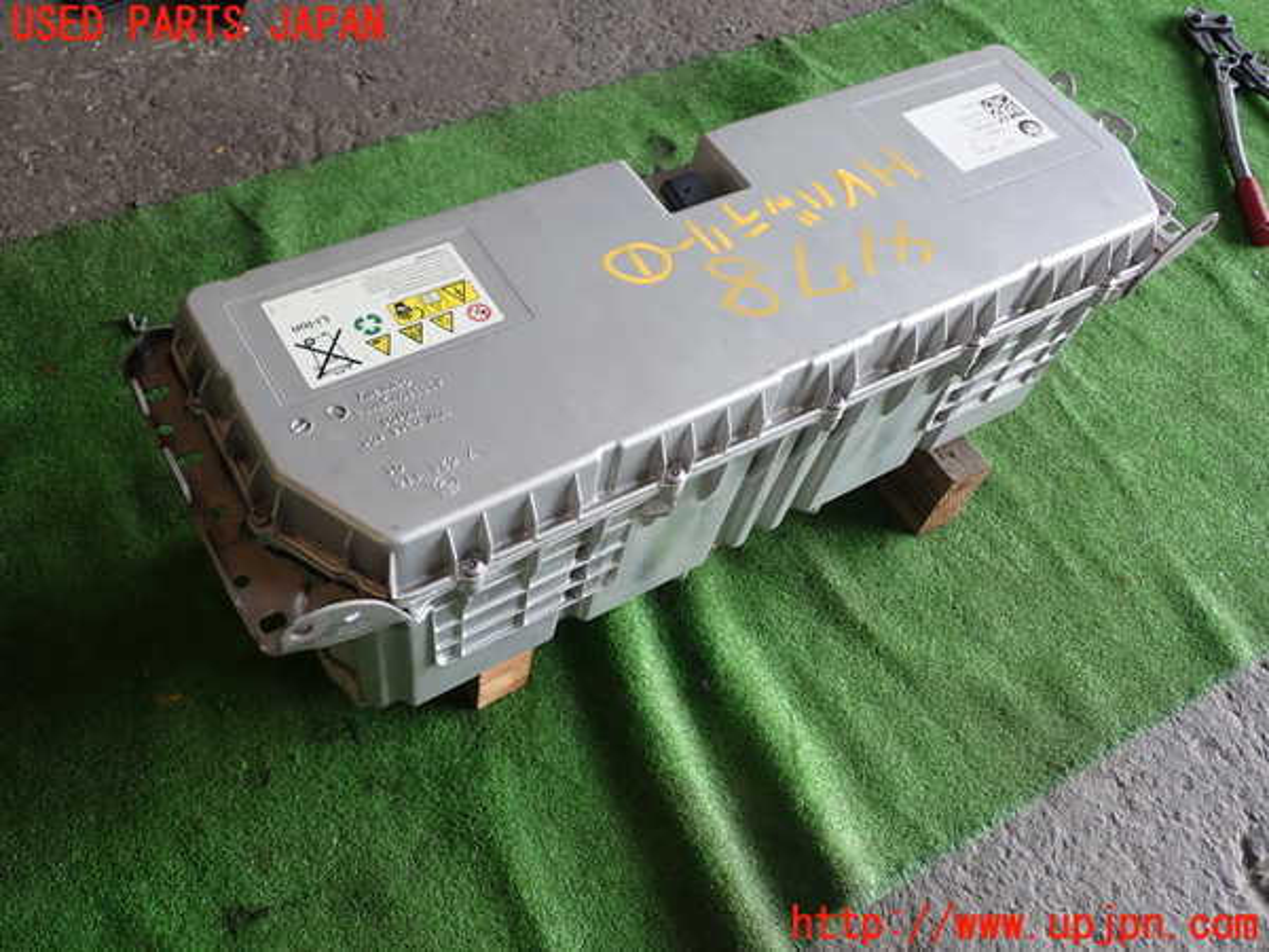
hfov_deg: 60.0
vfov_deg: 46.8
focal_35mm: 30
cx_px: 634
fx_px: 1100
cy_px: 476
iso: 100
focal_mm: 5.4
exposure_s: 1/60
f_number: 2.3
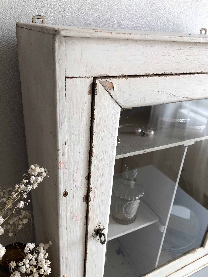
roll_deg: -3.0
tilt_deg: -26.4
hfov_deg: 49.7
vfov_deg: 63.4
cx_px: 104
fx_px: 224
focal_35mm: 28
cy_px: 138
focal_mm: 3.99
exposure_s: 1/120
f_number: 1.8
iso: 40
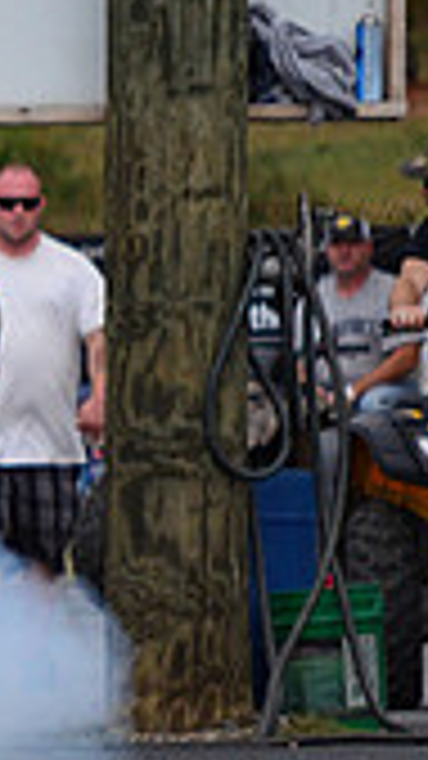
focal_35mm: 1079
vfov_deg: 2.0
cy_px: 553
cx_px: -842
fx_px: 21780
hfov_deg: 1.1
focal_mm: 200
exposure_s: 1/1600
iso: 1000
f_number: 5.6
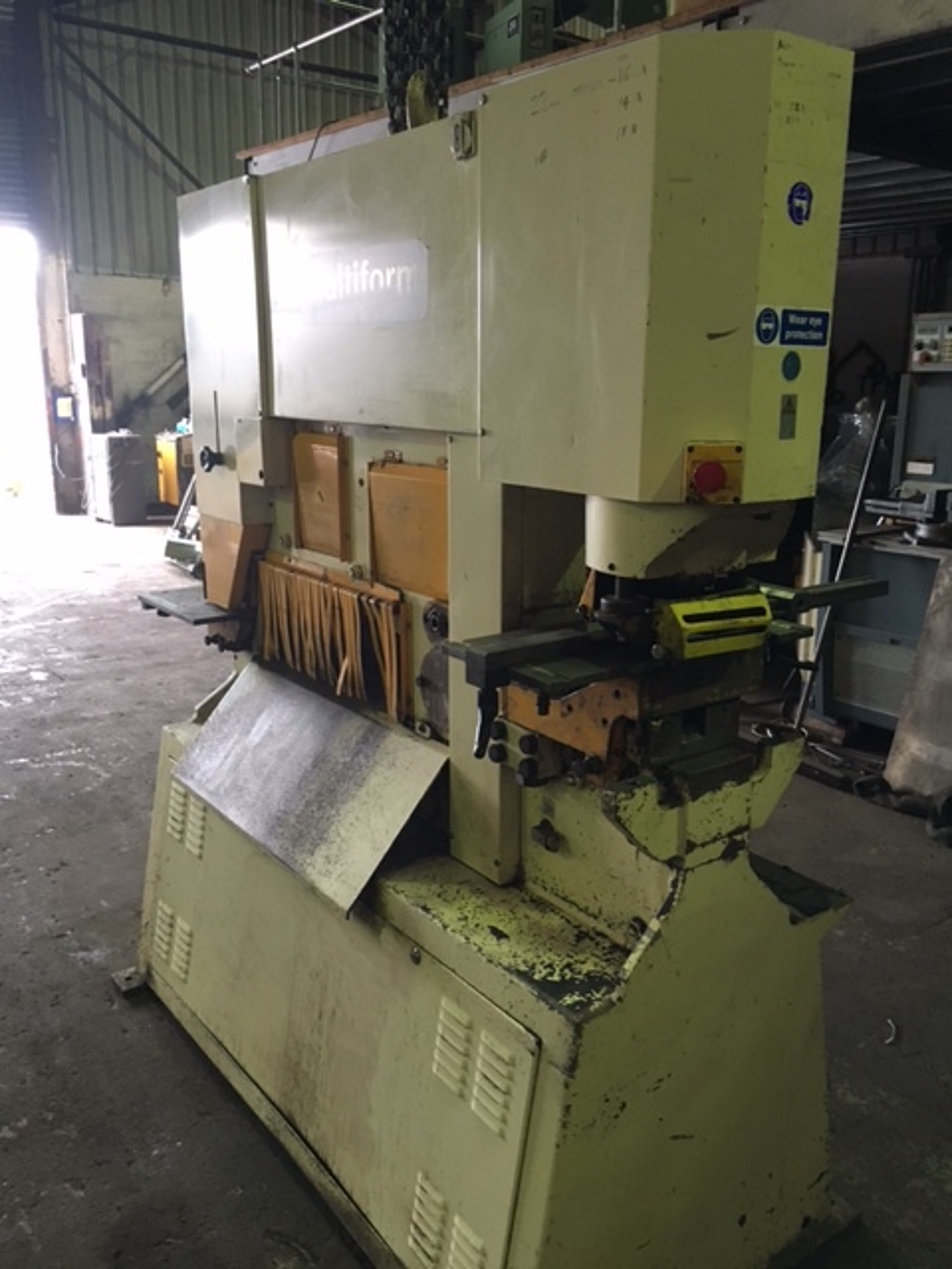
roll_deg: -1.3
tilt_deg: -13.6
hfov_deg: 48.2
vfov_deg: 61.7
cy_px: 634
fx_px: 1063
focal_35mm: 29
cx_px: 476
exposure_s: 1/33
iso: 200
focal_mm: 4.15
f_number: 2.2
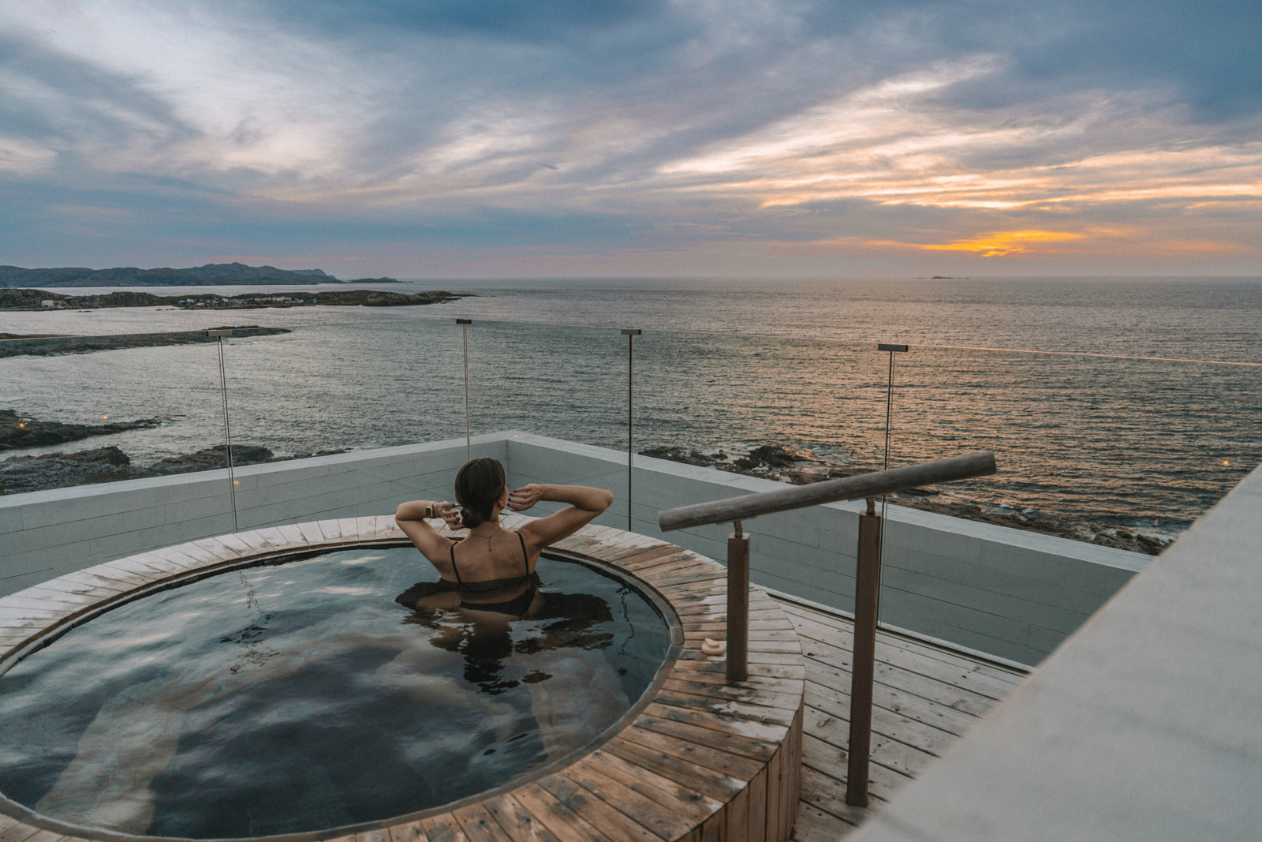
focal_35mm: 25
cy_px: 421
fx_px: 867
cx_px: 631
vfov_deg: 51.8
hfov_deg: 72.1
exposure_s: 1/125
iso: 160
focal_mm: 24
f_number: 2.8
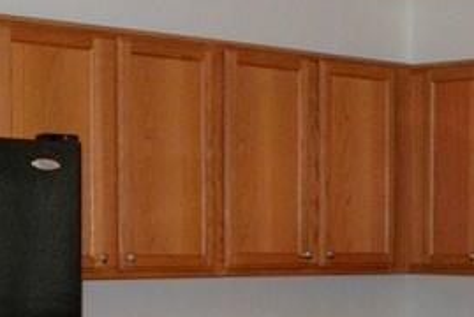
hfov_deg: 17.6
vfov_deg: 11.8
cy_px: 362
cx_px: 448
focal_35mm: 114
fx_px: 1503
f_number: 3.8
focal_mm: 20
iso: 200
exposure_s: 1/60
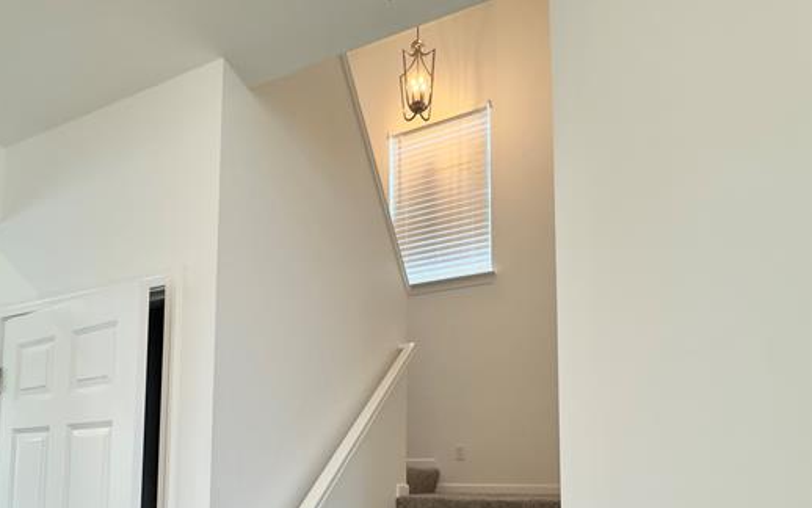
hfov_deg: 79.5
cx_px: 372
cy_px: 450
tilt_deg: +3.9
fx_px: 487
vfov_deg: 49.5
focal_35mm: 22
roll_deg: +0.2
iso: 250
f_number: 2.2
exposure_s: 1/120
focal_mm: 2.22
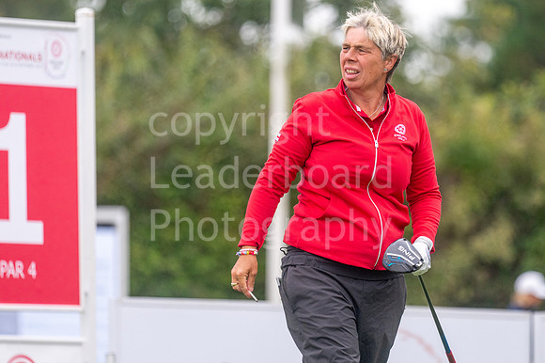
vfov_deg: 2.8
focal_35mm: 495
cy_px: 163
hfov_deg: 4.2
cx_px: 300
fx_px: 7490
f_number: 4.5
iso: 400
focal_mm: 300
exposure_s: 1/2000
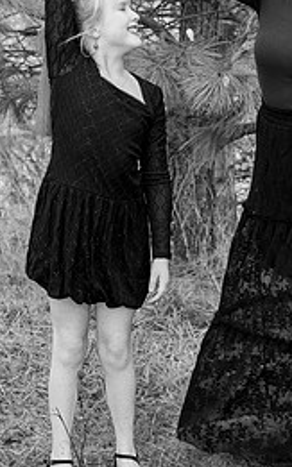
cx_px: 192
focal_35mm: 100
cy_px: 150
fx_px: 1274
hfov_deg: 13.1
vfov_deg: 20.7
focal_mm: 38
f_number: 5
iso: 400
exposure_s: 1/320
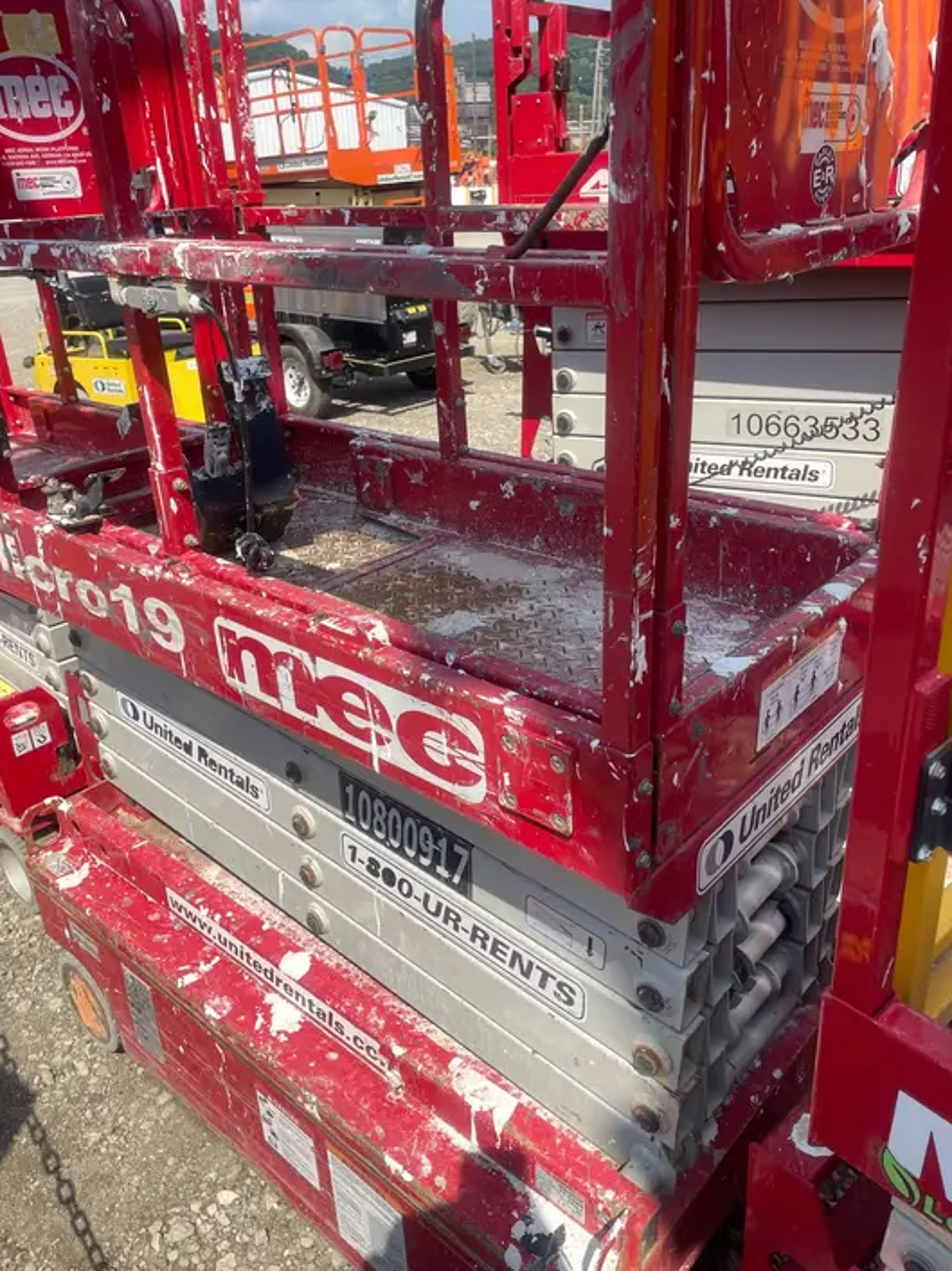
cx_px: 477
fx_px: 991
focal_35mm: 27
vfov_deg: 65.3
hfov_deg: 51.3
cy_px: 618
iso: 32
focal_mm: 4.2
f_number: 1.6
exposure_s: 1/2506
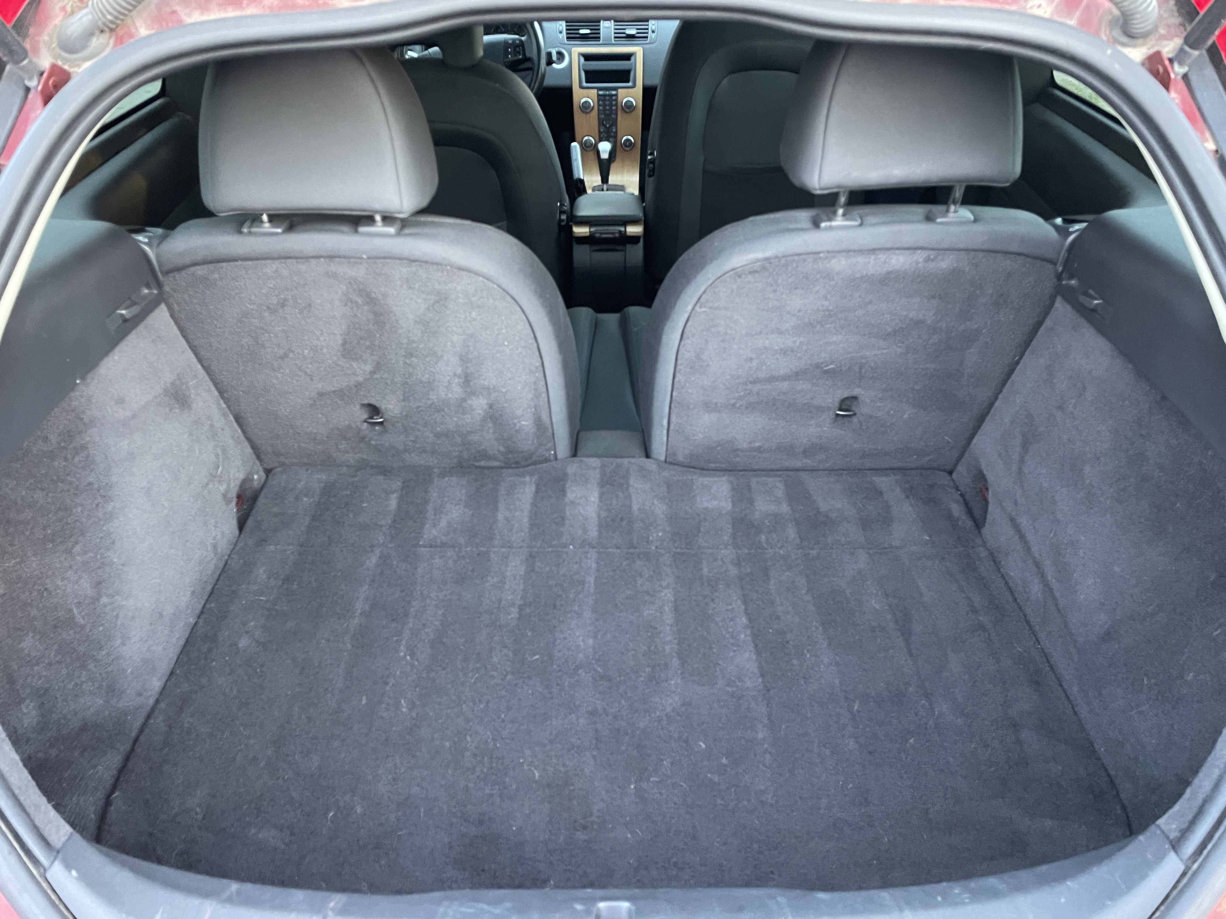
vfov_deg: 53.1
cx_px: 613
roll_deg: +0.7
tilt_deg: -34.2
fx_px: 921
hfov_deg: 67.3
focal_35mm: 26
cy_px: 460
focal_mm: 4.2
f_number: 1.6
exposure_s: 1/47
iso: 500
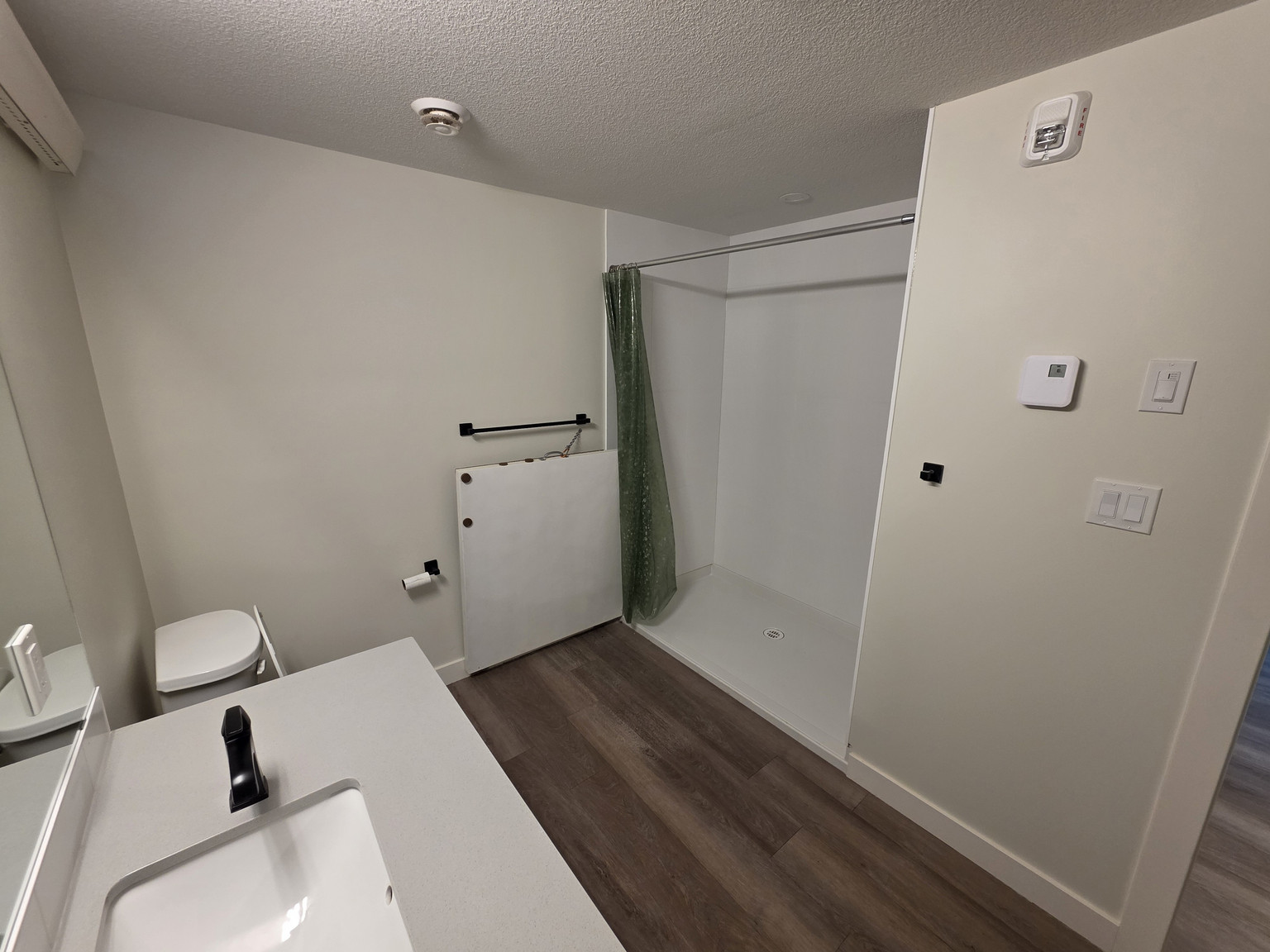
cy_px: 476
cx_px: 635
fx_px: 477
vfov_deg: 89.9
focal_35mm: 13
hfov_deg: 106.2
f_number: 1.9
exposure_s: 1/60
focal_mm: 2.2
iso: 200
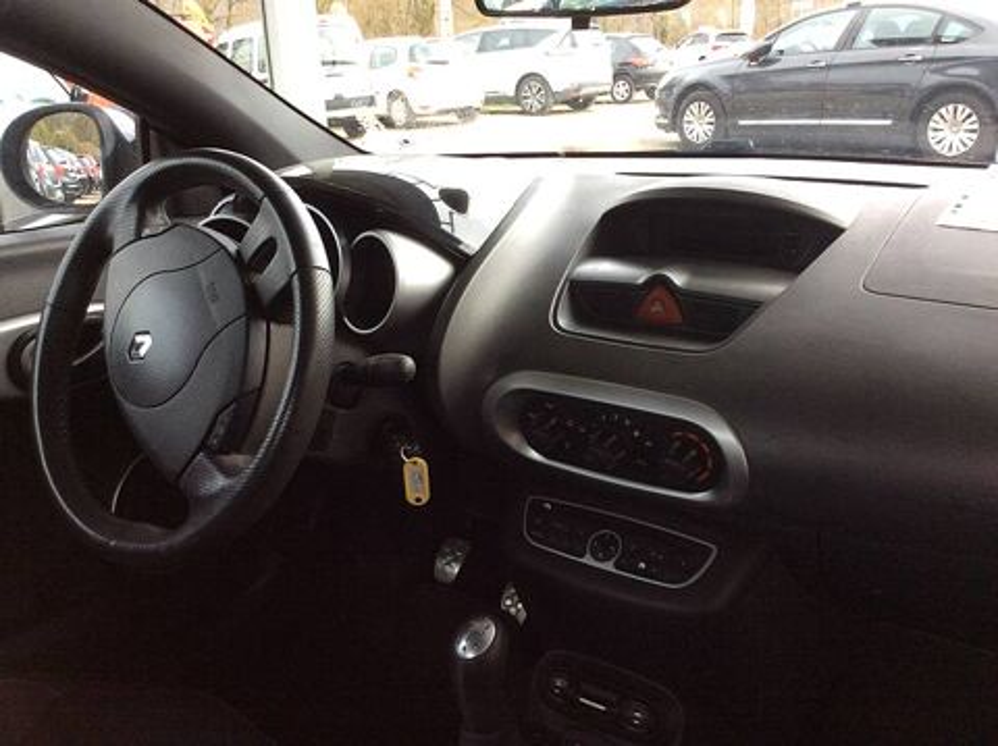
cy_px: 373
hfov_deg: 56.9
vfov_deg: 44.1
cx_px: 499
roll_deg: +5.0
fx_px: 922
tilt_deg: -20.4
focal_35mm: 32
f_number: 2.4
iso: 50
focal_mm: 3.3
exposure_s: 1/50
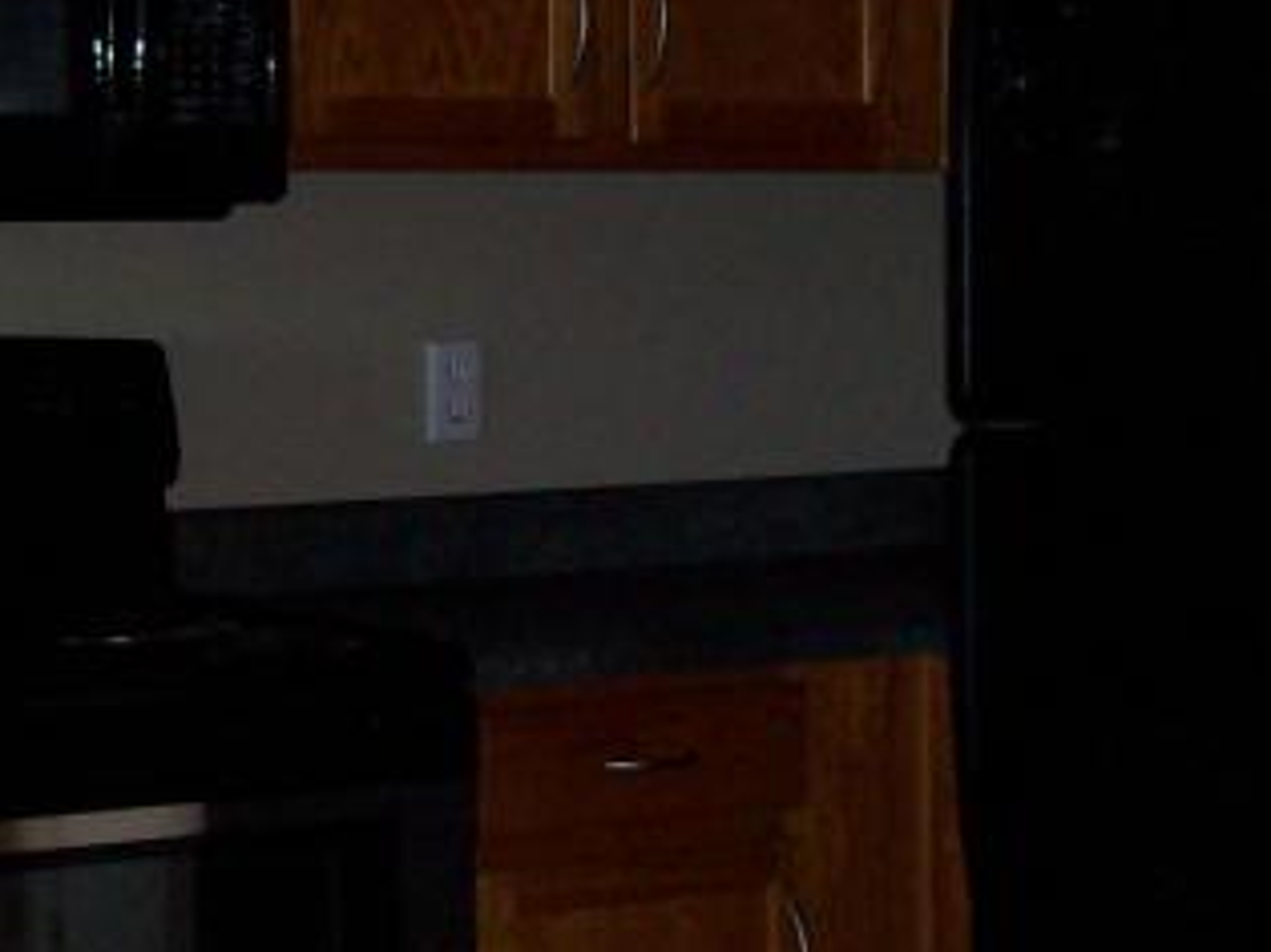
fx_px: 4294
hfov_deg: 16.8
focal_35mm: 117
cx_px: 575
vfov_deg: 12.7
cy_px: 545
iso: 80
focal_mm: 6
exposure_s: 1/64
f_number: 2.7
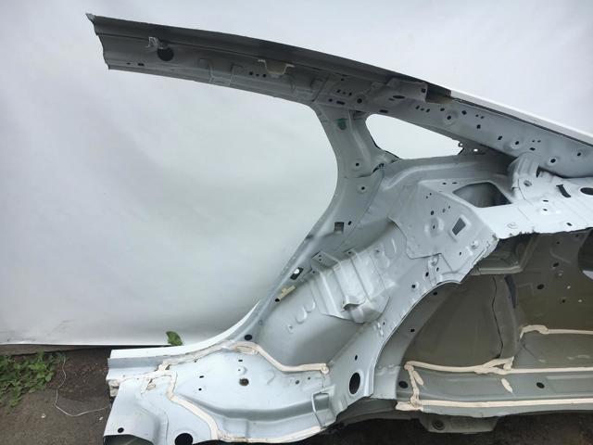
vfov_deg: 48.2
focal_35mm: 29
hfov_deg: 61.7
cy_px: 222
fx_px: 497
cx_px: 296
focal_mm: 4.15
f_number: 2.2
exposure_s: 1/927
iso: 25
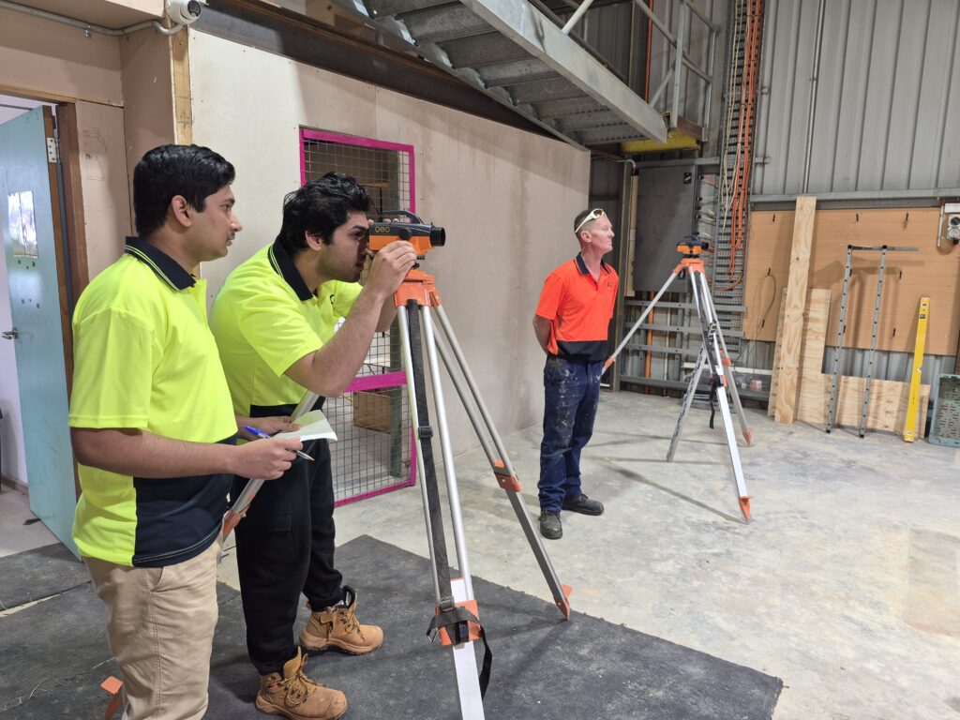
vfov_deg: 58.9
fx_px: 638
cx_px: 480
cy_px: 360
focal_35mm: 23
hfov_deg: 73.9
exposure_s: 1/100
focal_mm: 5.4
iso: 100
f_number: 1.8
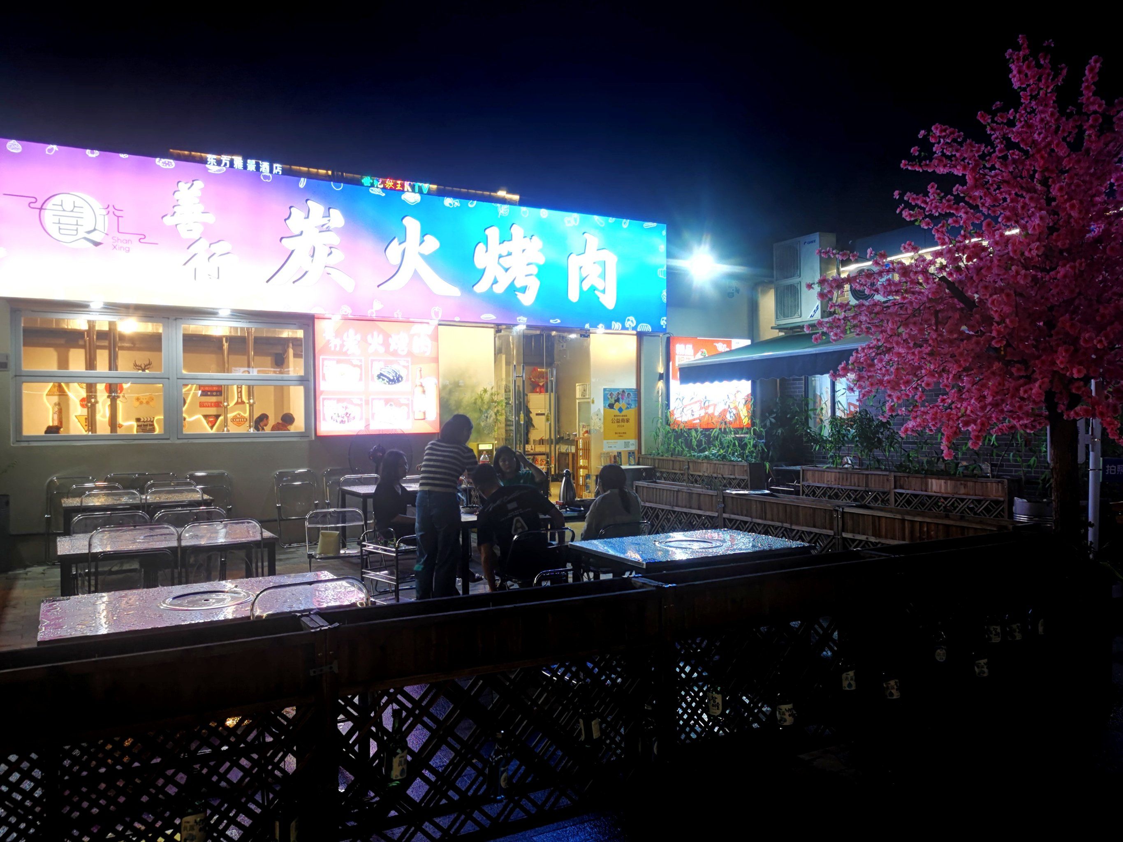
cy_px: 421
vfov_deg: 51.4
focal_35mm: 27
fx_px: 876
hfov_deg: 65.3
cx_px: 562
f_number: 1.6
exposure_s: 1/100
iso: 100
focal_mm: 5.56
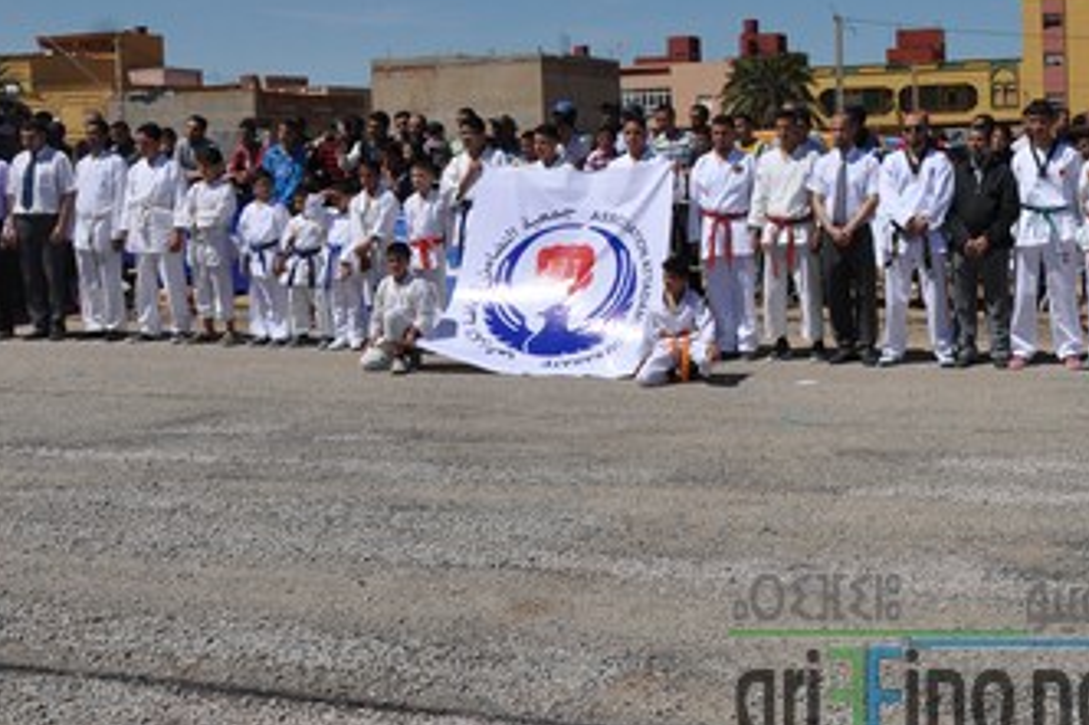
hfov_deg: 36.3
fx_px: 1572
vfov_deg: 25.5
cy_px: 133
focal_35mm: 52
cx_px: 938
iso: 280
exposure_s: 1/2000
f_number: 8
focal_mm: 18
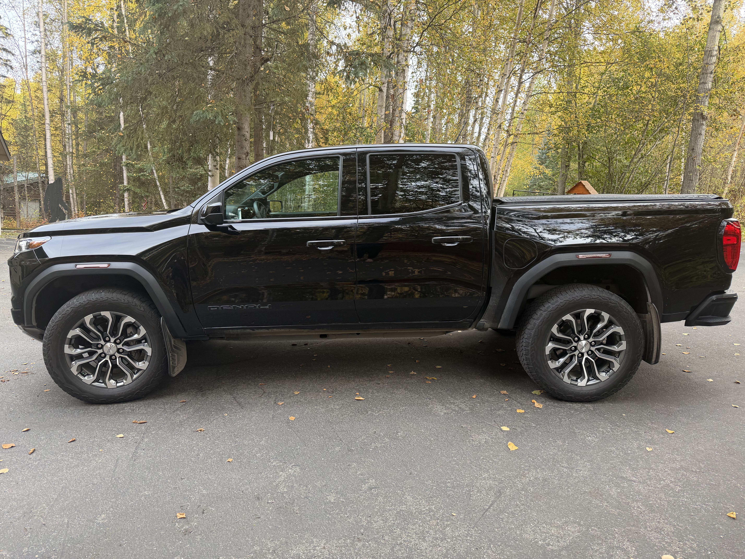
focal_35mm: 24
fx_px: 517
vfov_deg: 56.8
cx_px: 372
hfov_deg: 71.6
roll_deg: -4.4
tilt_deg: -6.6
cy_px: 280
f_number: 1.78
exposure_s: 1/138
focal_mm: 6.76
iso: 80
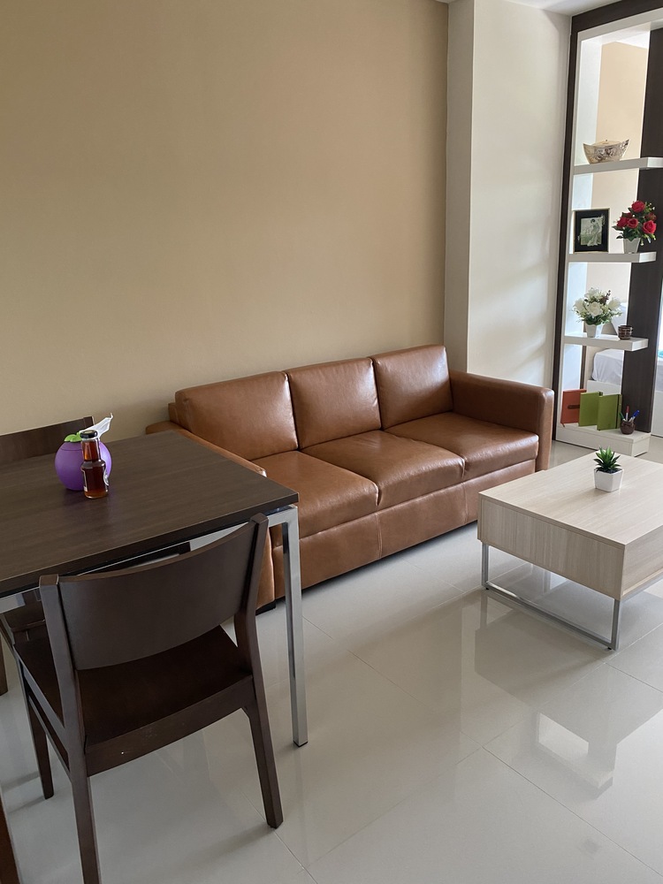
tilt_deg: -16.0
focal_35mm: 26
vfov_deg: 67.3
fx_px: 664
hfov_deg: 53.1
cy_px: 442
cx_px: 332
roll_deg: +2.4
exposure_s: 1/60
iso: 250
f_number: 1.8
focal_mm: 4.25
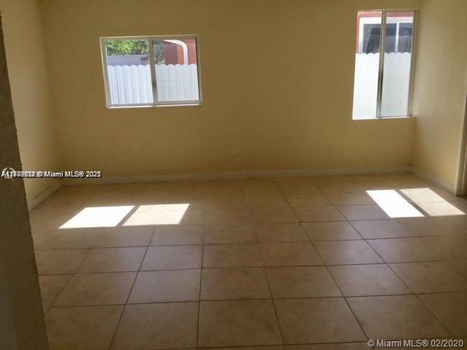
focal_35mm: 31
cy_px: 175
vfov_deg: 45.4
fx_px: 418
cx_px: 234
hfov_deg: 58.4
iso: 25
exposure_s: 1/468
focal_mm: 3.3
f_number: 2.4
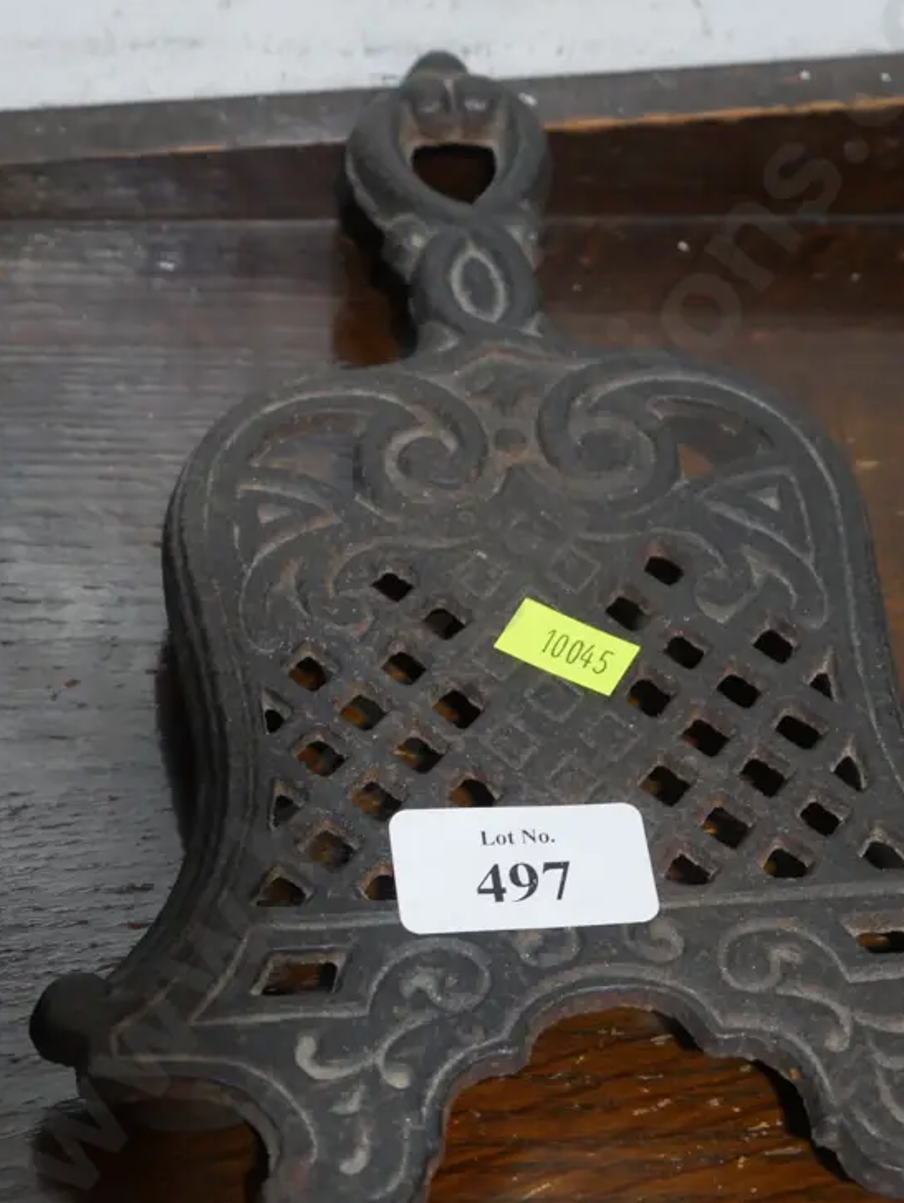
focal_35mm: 93
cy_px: 510
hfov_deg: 15.9
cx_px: 552
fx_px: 3235
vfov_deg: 21.1
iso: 1250
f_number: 5.4
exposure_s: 1/80
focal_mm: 33
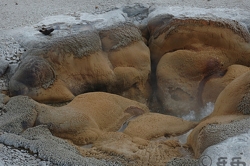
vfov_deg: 18.6
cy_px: 90
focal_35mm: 73
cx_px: 144
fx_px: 506
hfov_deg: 27.7
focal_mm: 40
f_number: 6.3
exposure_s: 1/160
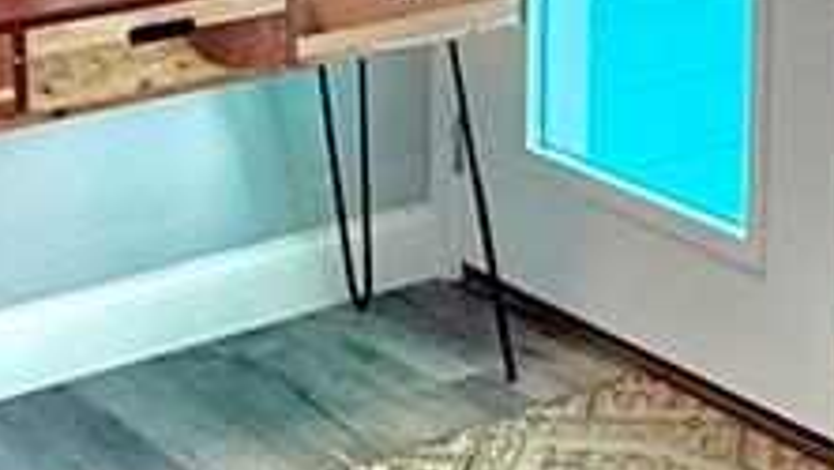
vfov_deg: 10.7
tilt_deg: -9.6
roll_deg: -0.5
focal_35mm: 110
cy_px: -177
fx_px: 2433
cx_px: 526
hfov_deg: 19.4
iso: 125
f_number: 2.2
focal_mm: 2.22
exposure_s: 1/120
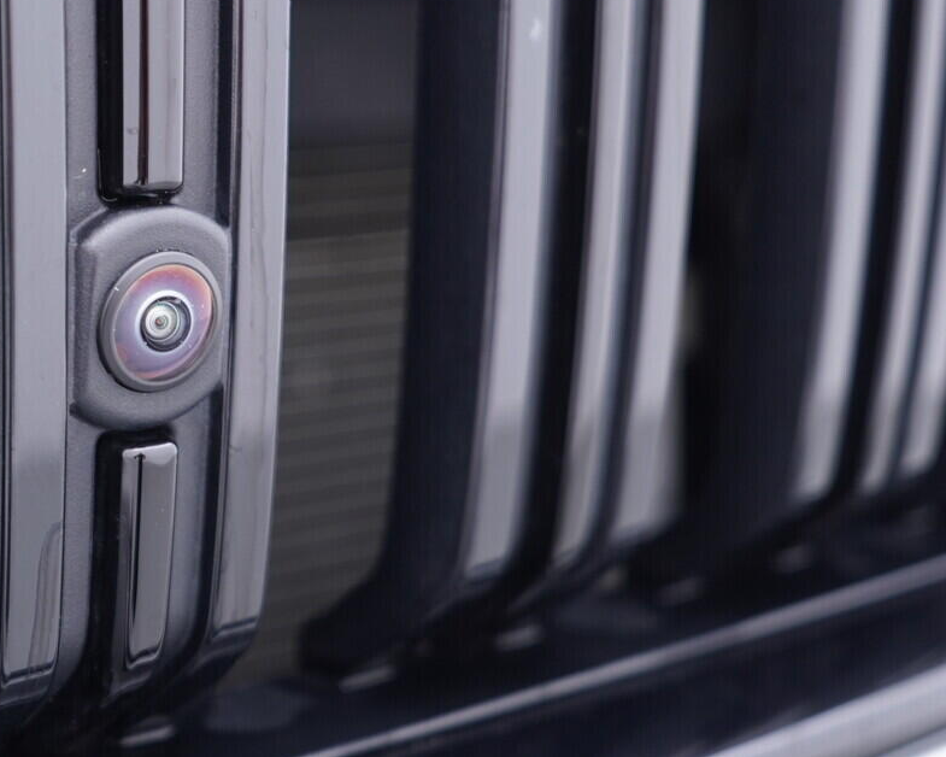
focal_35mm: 62
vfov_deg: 24.5
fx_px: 1736
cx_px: 117
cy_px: 291
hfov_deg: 29.4
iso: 250
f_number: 2.8
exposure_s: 1/40
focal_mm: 24
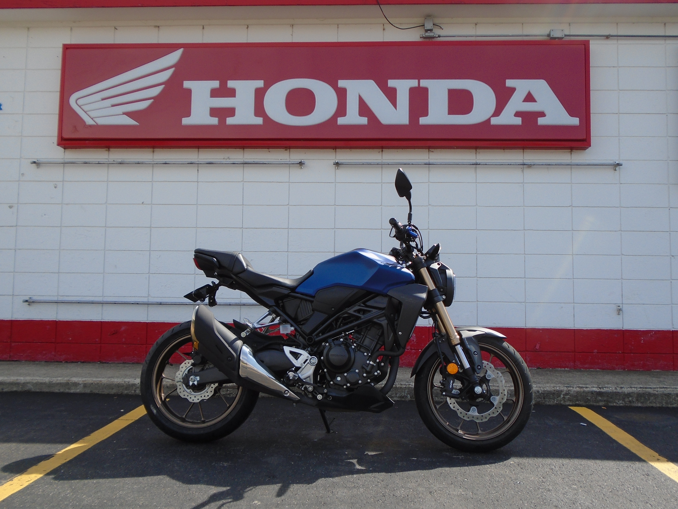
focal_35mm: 31
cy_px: 254
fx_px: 607
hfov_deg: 58.4
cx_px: 339
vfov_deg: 45.4
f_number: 3.5
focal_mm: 5.5
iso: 100
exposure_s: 1/640
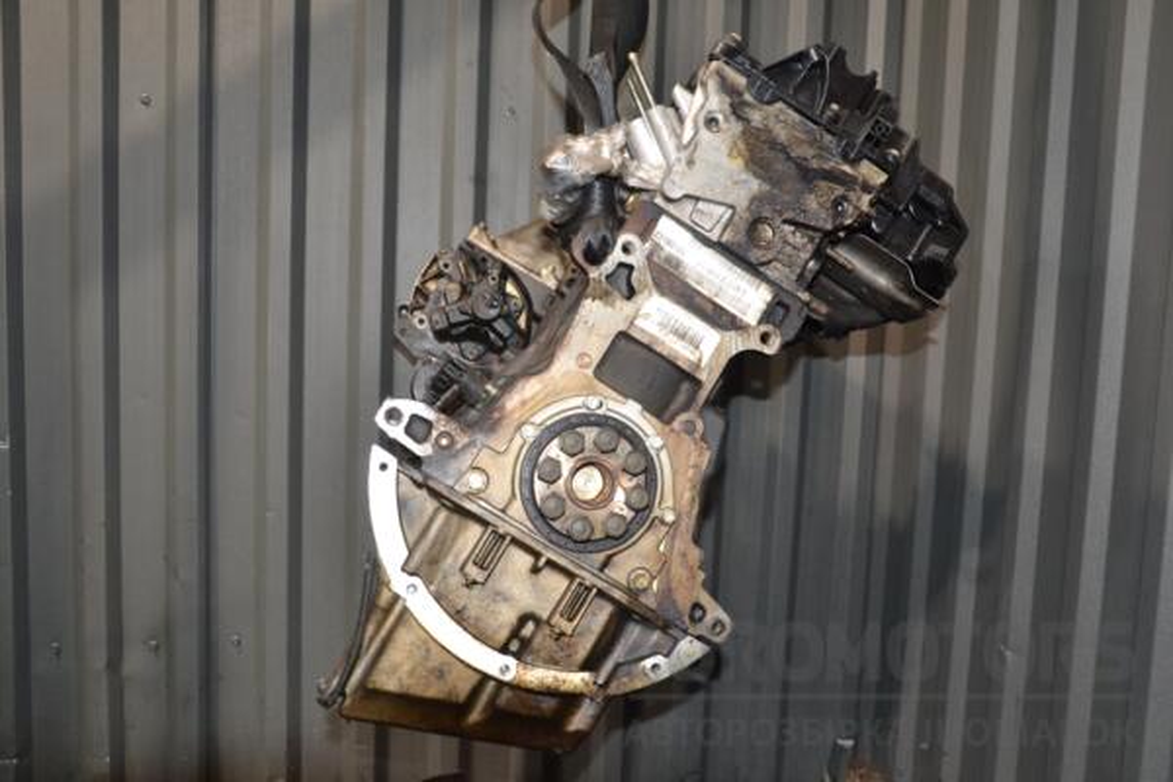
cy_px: 391
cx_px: 586
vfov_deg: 36.9
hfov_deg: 53.1
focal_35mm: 36
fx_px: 1173
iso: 800
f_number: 5
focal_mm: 24
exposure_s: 1/60
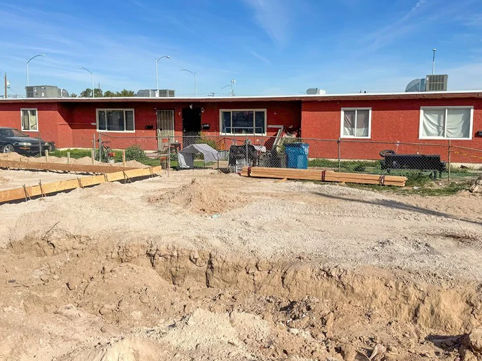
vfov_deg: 42.9
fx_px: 460
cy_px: 164
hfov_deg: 55.3
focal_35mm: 33
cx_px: 262
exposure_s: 1/10417
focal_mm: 6.76
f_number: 1.78
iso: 80
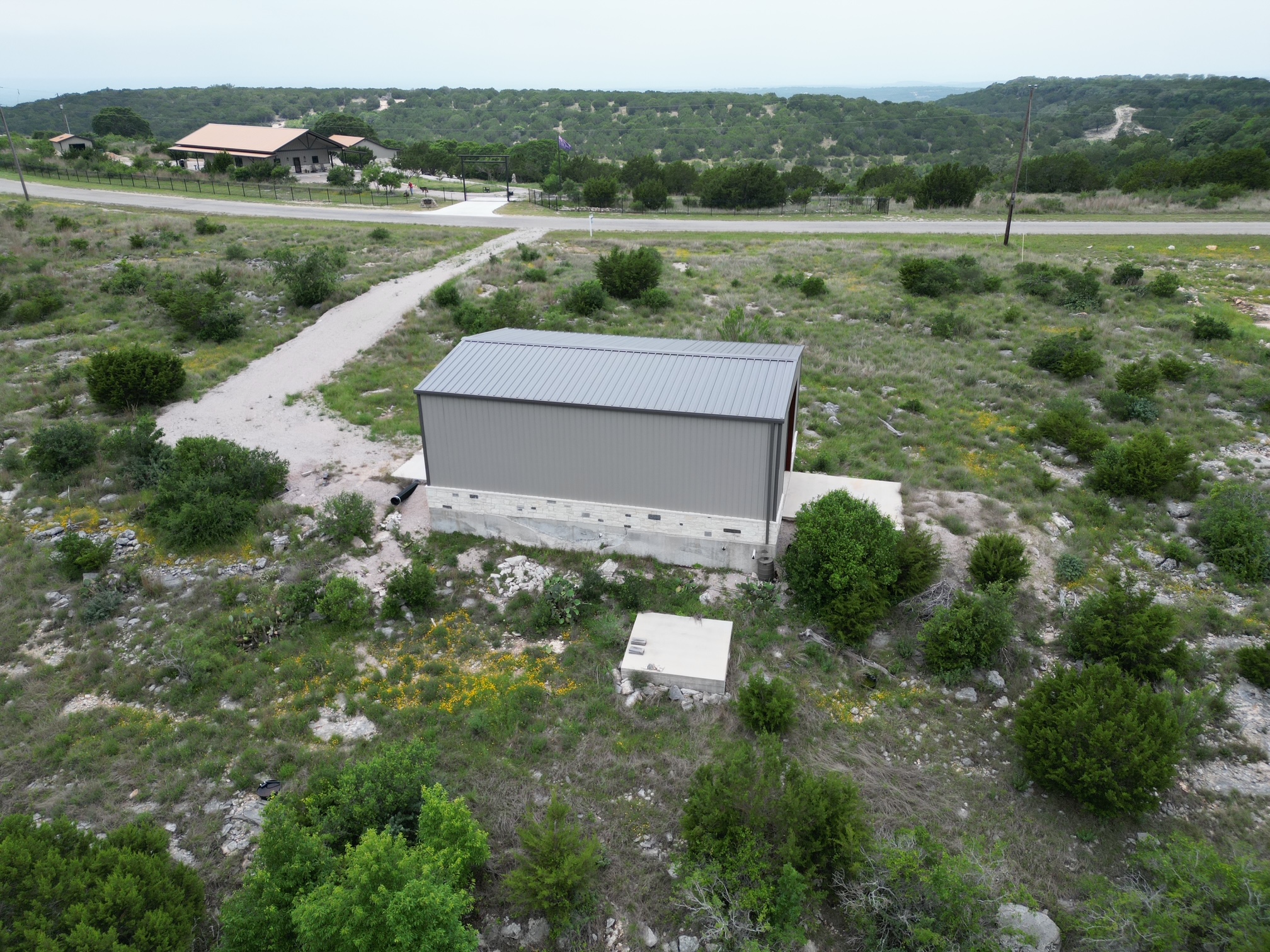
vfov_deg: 56.8
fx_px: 881
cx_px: 635
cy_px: 476
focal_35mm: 24
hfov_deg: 71.6
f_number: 1.7
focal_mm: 6.72
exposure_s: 1/2500
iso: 200
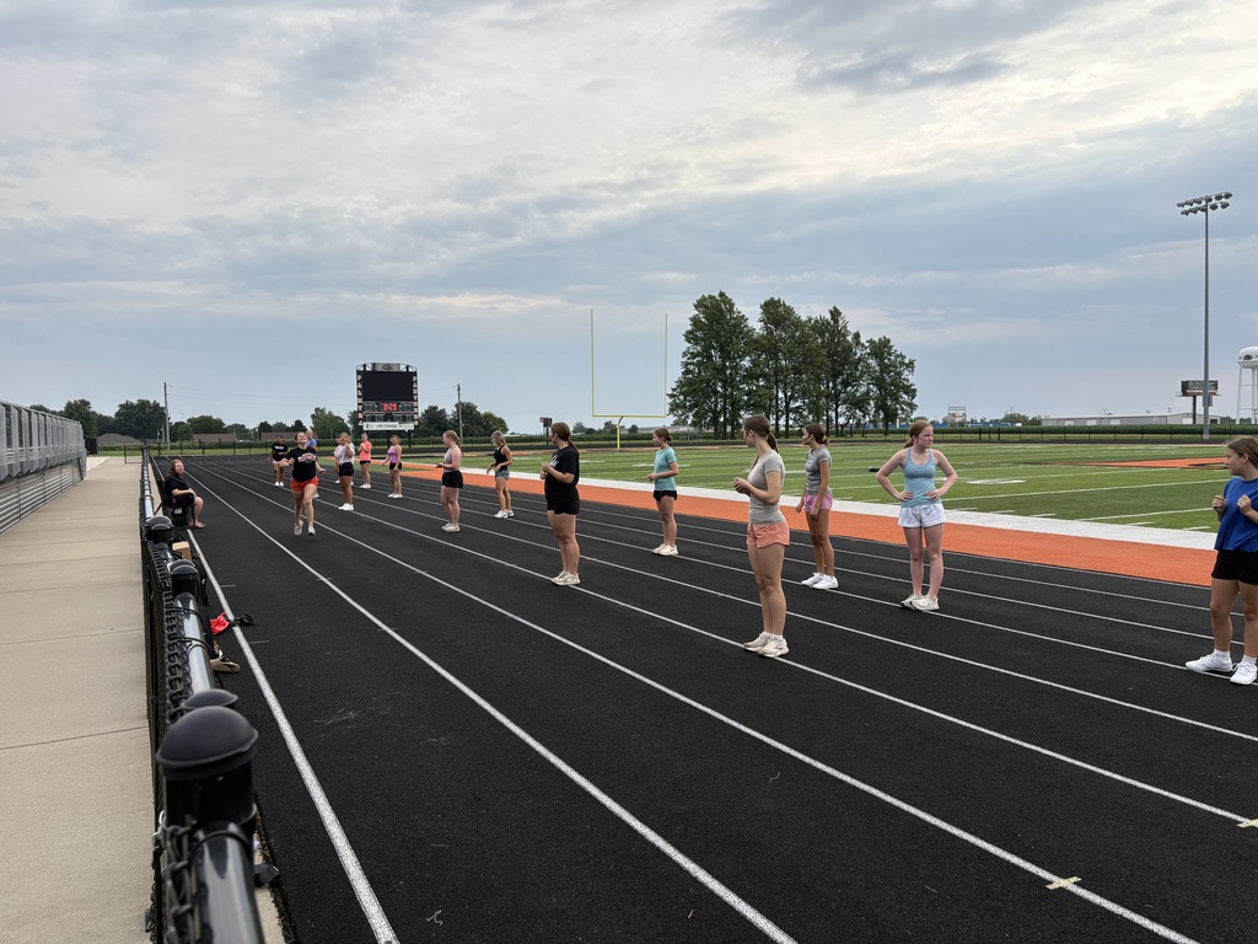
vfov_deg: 53.1
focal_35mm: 26
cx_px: 629
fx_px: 945
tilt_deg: -1.9
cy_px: 472
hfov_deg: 67.3
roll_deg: +1.3
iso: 50
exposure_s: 1/2141
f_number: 1.6
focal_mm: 5.96
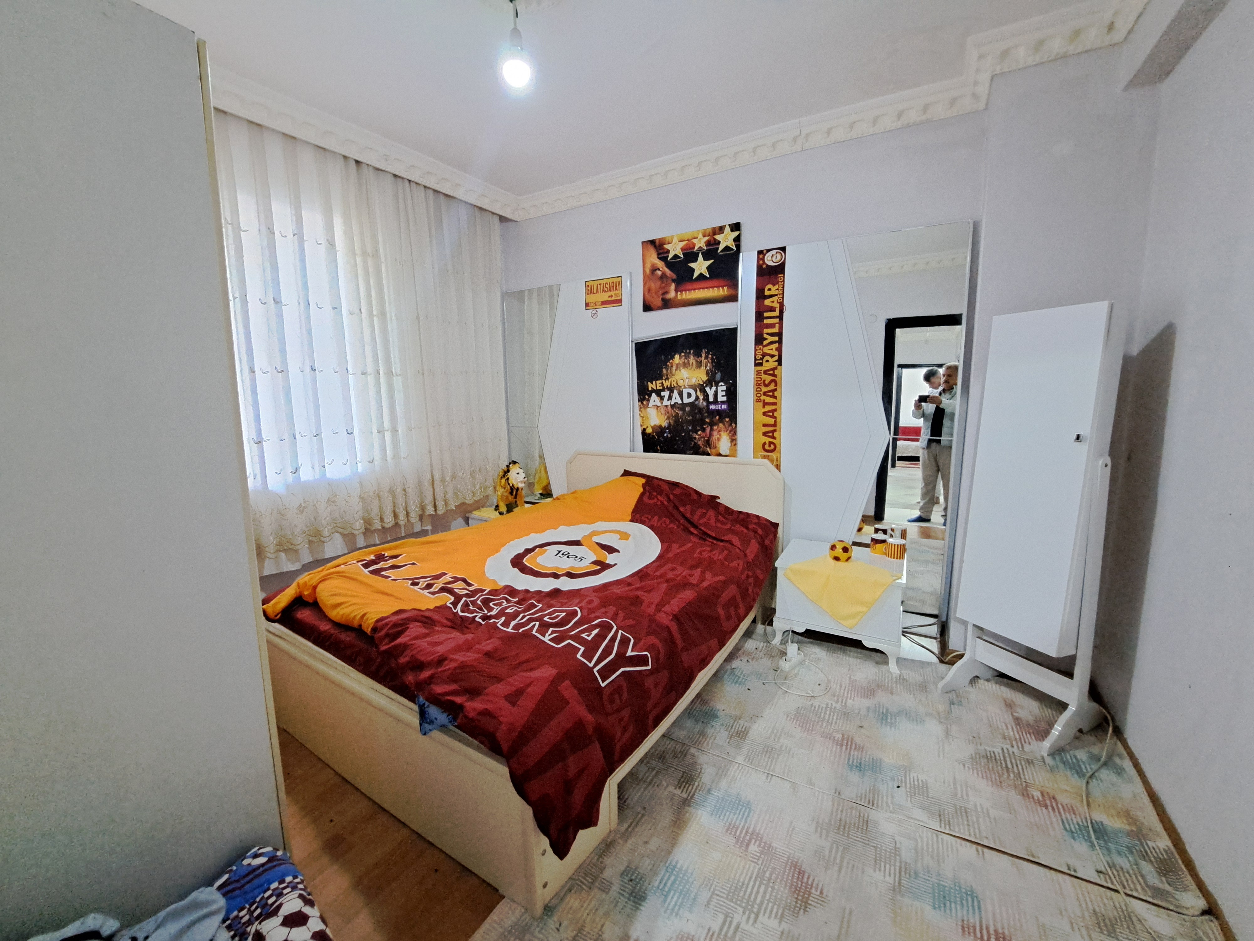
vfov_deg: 89.9
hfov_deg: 106.2
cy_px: 470
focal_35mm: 13
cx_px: 627
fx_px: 471
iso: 800
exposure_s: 1/20
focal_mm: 1.74
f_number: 2.2
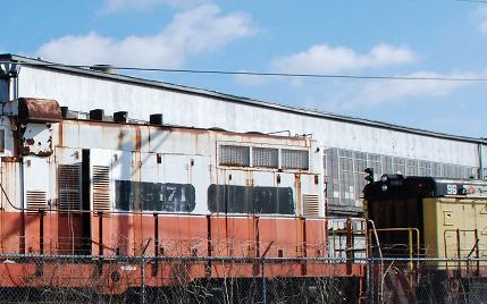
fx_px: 1009
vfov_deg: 17.1
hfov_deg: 25.8
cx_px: 2
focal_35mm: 76
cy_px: 179
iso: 1000
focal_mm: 22
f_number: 13
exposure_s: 1/640
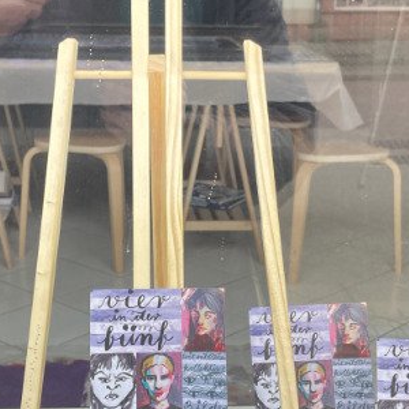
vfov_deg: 26.1
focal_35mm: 66
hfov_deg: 26.1
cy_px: 172
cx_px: 190
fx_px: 882
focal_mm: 4
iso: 64
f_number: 1.8
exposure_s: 1/121
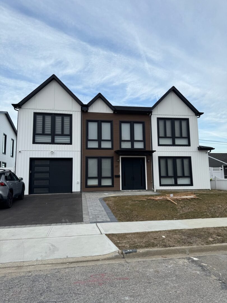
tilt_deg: +5.8
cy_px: 152
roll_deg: +3.1
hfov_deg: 56.8
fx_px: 210
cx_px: 114
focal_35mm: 24
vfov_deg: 71.6
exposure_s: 1/1637
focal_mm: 6.76
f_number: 1.78
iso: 80
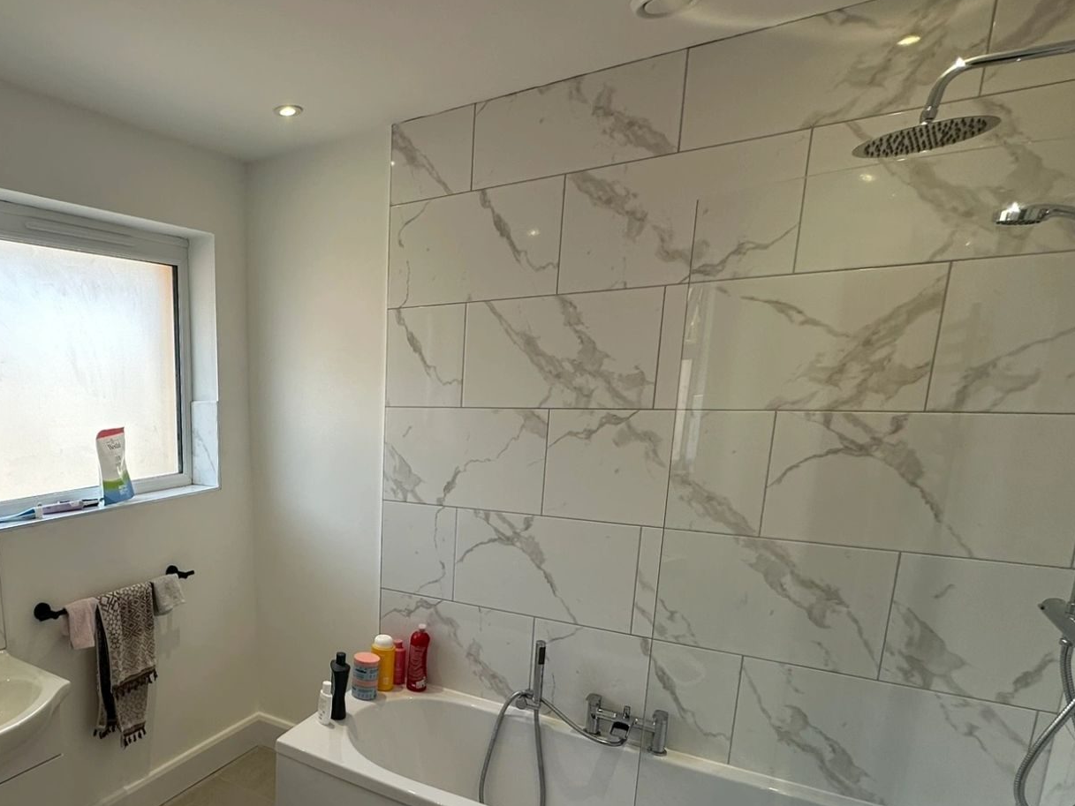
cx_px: 223
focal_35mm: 23
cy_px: 525
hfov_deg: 67.3
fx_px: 714
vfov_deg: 57.8
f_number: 2.2
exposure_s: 1/141
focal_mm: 2.22
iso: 40
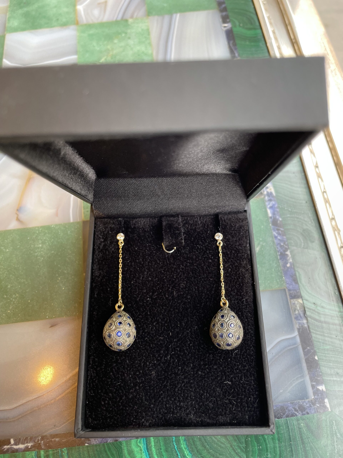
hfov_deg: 53.1
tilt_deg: -67.9
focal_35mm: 26
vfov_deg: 67.3
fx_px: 344
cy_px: 229
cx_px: 172
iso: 125
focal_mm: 4.2
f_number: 1.6
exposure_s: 1/100
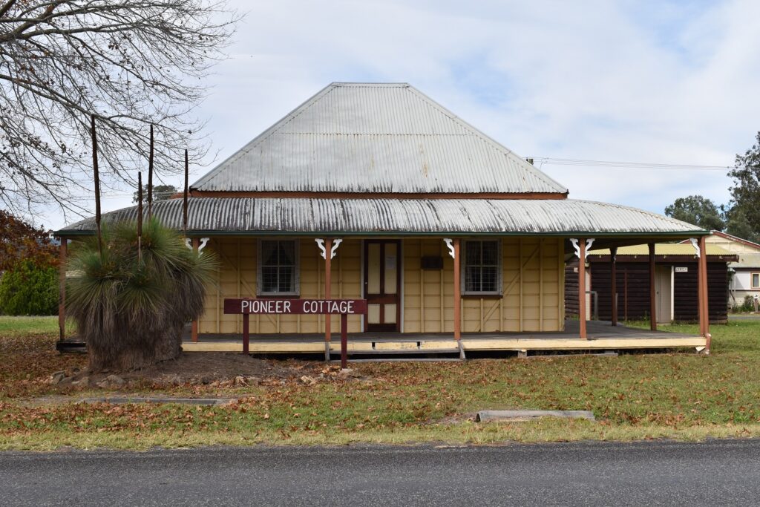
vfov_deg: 29.9
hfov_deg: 43.6
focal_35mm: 45
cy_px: 254
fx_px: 950
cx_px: 380
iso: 100
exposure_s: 1/200
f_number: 10
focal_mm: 30
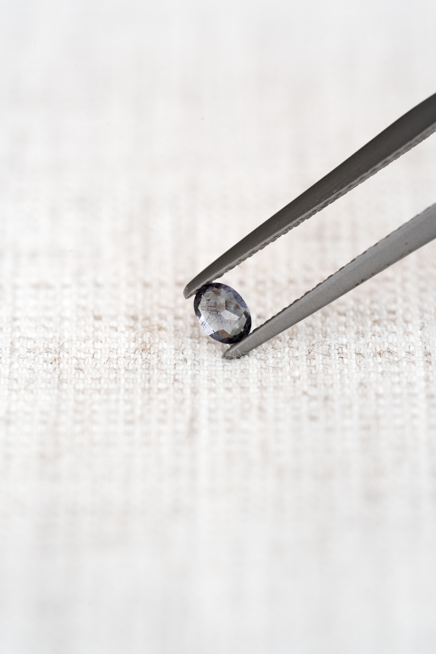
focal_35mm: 90
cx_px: 218
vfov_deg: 22.6
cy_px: 327
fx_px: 1635
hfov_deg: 15.2
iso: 100
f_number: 8
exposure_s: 1/2.5
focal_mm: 90
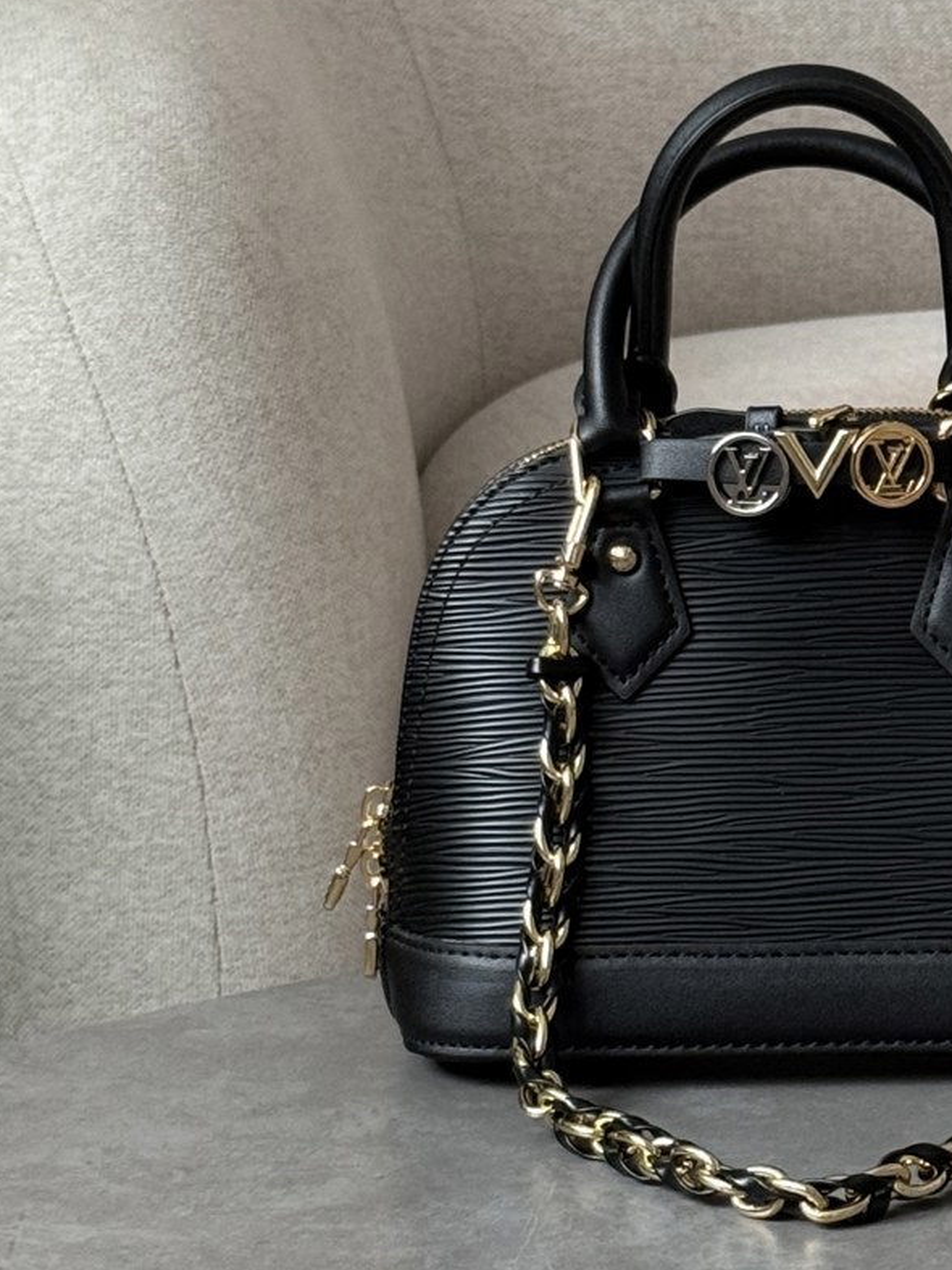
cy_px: 716
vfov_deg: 16.1
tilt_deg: -13.0
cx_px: 812
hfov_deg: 12.1
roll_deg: +0.8
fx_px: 4475
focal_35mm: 122
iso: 200
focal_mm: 6.76
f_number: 1.78
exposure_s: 1/60
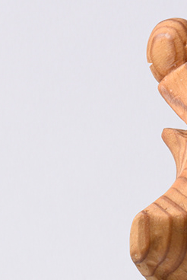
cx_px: -186
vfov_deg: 2.5
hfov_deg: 1.7
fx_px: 6377
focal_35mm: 820
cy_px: 279
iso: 100
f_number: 29
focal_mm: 105
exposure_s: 2.5
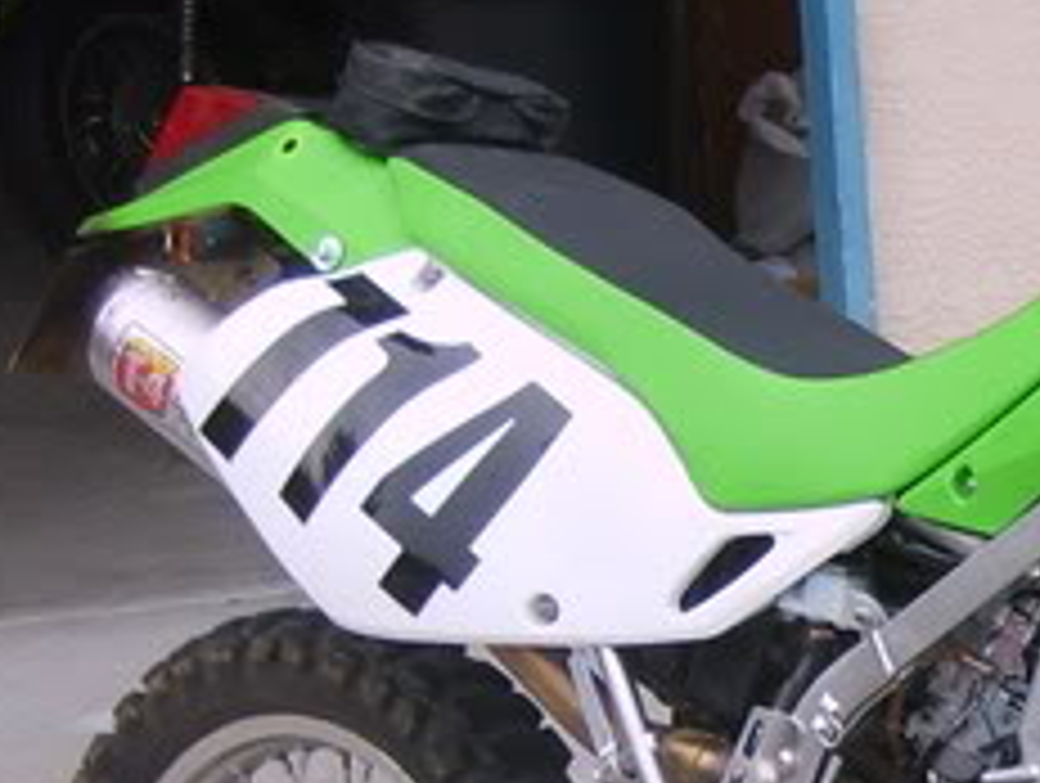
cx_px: 1337
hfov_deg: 15.5
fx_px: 3641
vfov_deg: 12.1
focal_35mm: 121
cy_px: 860
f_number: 2.8
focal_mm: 5.8
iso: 50
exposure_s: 1/180
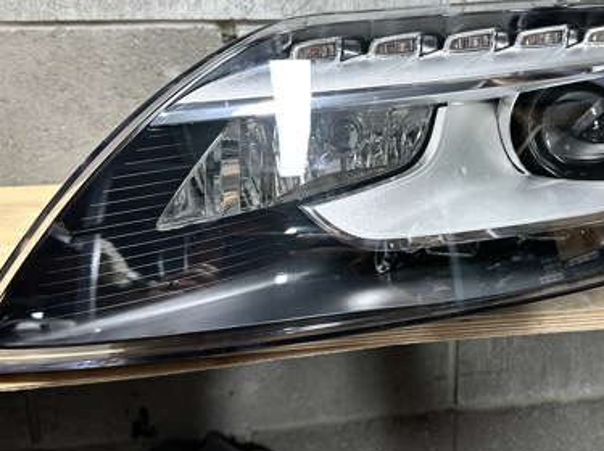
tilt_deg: -15.6
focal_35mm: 41
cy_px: 151
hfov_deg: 45.4
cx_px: 387
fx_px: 714
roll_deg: -0.4
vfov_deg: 34.7
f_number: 1.78
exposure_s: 1/50
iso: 160
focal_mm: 6.86
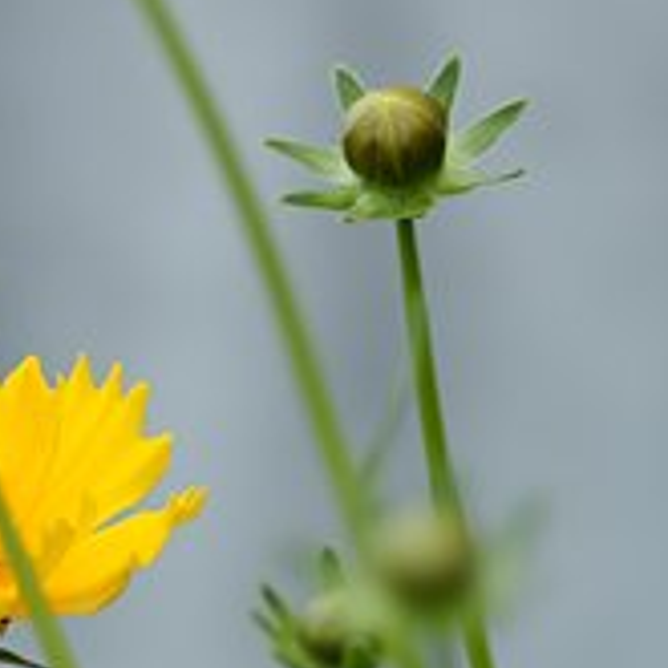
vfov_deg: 3.3
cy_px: 658
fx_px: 11644
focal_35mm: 533
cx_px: 356
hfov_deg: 3.3
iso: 100
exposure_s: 1/250
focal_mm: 135
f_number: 4.5
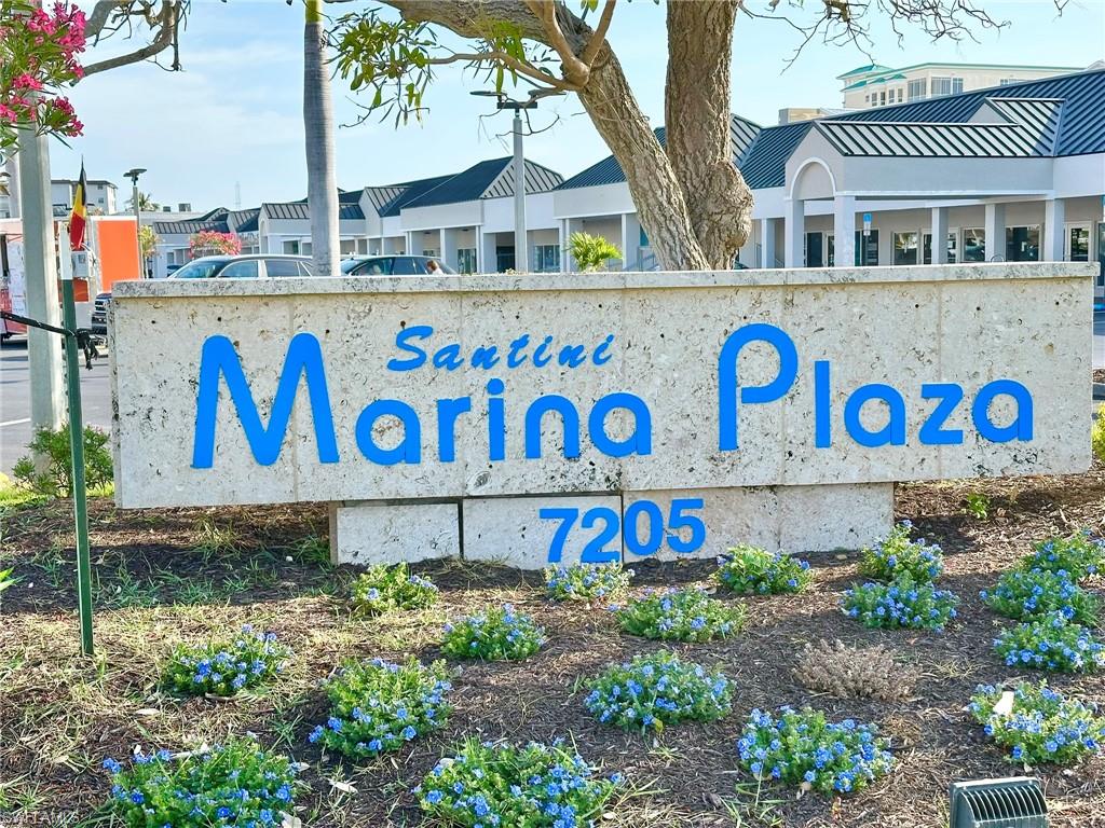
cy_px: 414
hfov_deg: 39.7
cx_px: 552
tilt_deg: -4.2
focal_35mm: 48
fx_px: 1532
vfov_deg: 30.3
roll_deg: +0.9
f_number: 1.78
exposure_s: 1/1497
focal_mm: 6.86
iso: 64
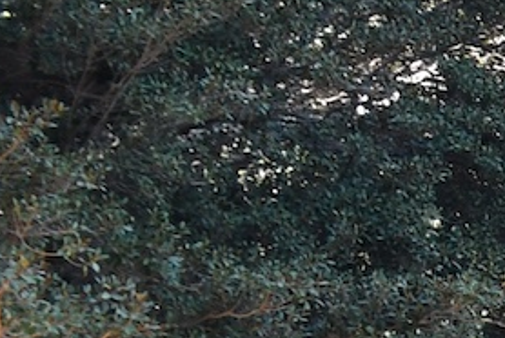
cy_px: 677
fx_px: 2724
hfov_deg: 8.2
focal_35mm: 194
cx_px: 1724
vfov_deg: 6.9
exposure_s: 1/250
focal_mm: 18
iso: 400
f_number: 3.5
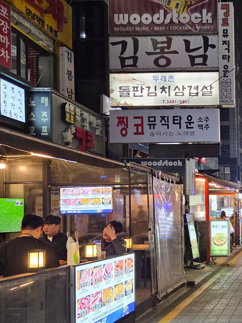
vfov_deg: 44.3
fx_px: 392
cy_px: 208
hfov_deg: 30.0
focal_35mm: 42
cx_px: 281
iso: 320
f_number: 1.8
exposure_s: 1/120
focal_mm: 5.4
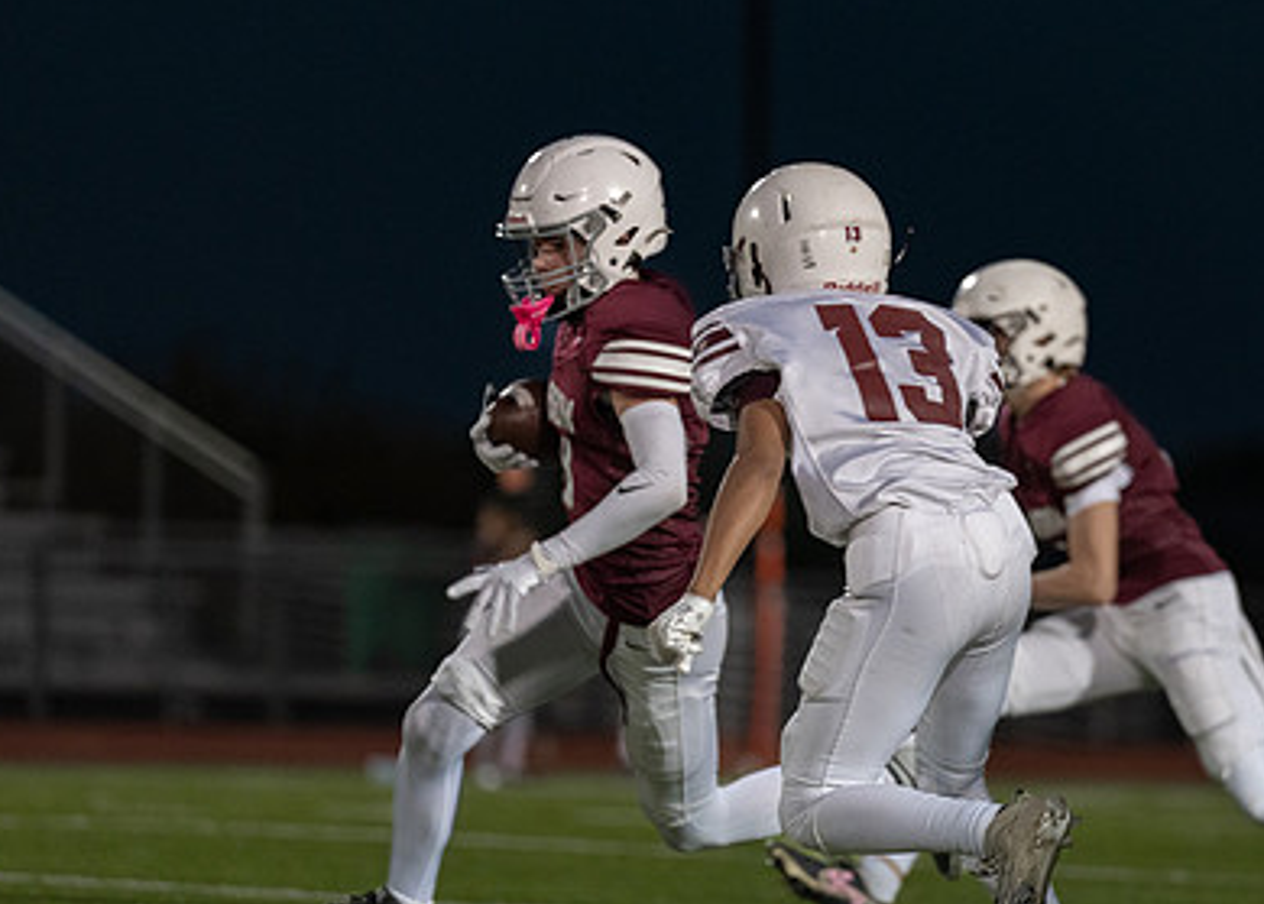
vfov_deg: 4.3
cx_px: 869
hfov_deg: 6.0
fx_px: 12068
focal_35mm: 336
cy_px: 507
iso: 1250
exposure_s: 1/1000
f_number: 2.8
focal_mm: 200
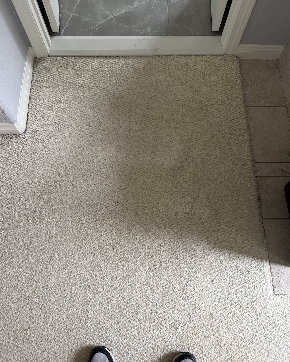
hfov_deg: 54.9
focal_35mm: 26
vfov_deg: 66.0
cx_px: 143
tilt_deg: -69.9
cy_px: 185
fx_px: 279
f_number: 1.78
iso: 200
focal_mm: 6.76
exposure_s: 1/97
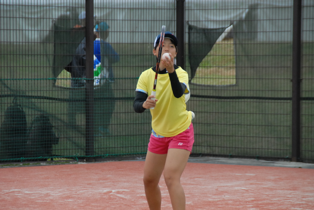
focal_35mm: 300
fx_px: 2619
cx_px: 157
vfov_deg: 4.6
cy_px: 105
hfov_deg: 6.9
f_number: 6.3
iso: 1000
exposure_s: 1/1000
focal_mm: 200
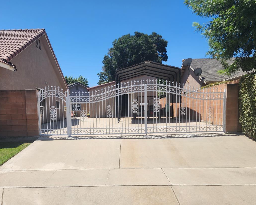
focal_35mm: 33
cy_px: 131
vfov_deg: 44.1
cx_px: 122
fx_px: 250
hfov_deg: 54.2
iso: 12
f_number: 1.8
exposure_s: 1/1391
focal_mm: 6.4
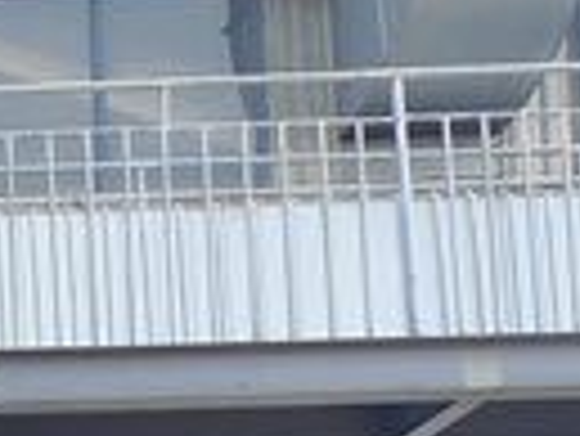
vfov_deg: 9.2
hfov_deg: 10.3
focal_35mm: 143
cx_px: -1111
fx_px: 2398
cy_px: 1083
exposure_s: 1/339
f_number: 1.65
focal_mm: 6.14
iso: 50
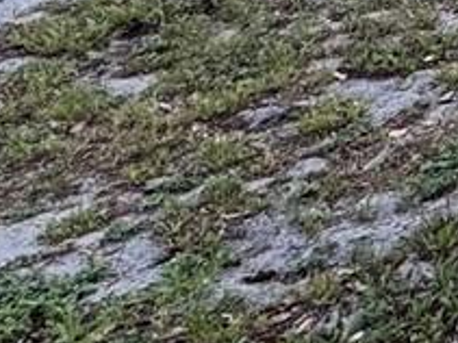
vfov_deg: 10.9
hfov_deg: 12.1
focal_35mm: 106
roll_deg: -0.4
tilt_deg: +1.1
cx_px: 1274
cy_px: -571
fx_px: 1402
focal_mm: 2.22
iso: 50
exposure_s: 1/569
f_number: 2.2
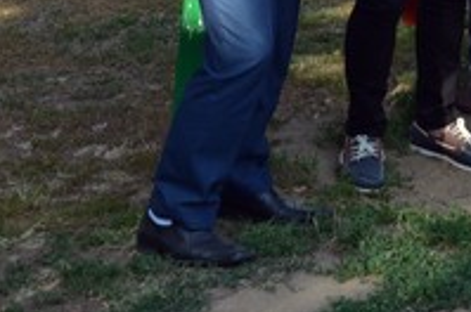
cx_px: 824
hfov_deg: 13.6
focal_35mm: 137
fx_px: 1790
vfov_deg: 9.6
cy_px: -221
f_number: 7.1
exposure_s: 1/200
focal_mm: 26
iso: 200
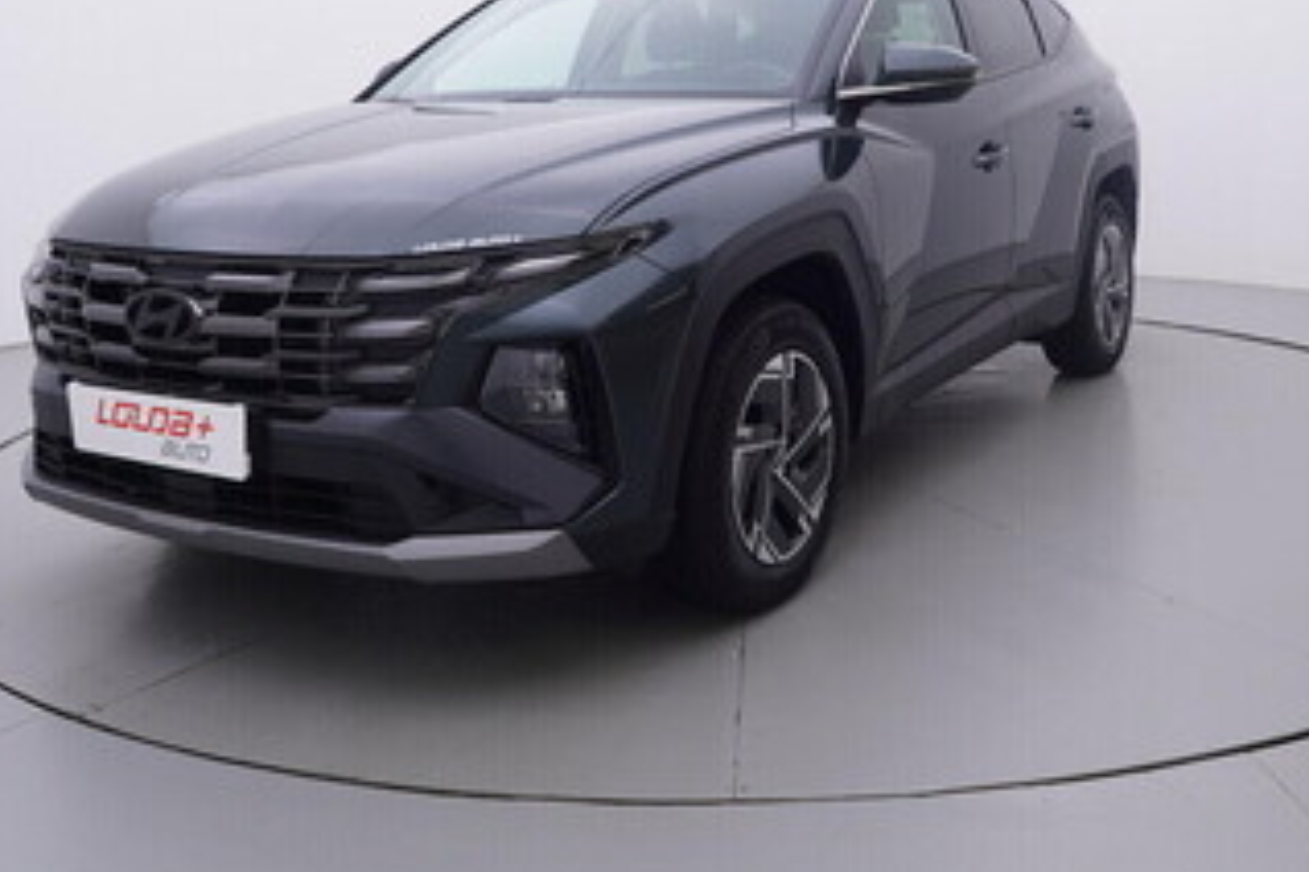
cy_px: 237
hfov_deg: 49.5
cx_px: 755
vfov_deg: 33.7
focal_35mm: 39
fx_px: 1413
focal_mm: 15
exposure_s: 1/80
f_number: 5
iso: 200
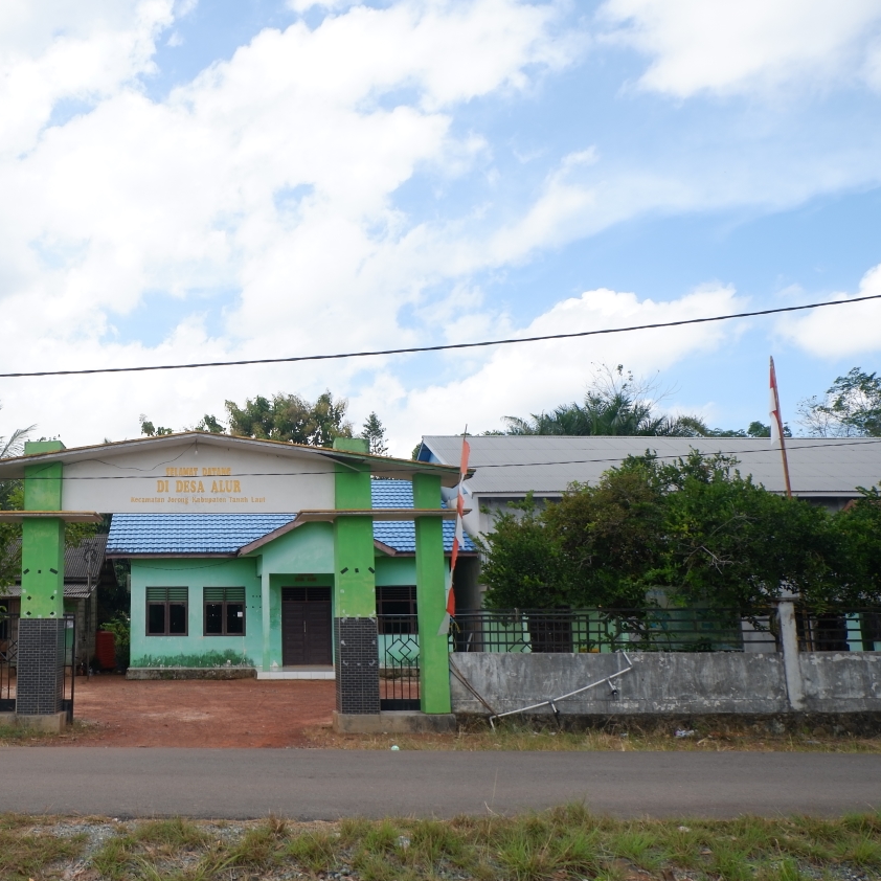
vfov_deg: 52.5
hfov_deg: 50.2
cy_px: 444
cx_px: 212
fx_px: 893
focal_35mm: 31
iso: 200
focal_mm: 16
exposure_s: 1/320
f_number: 6.4
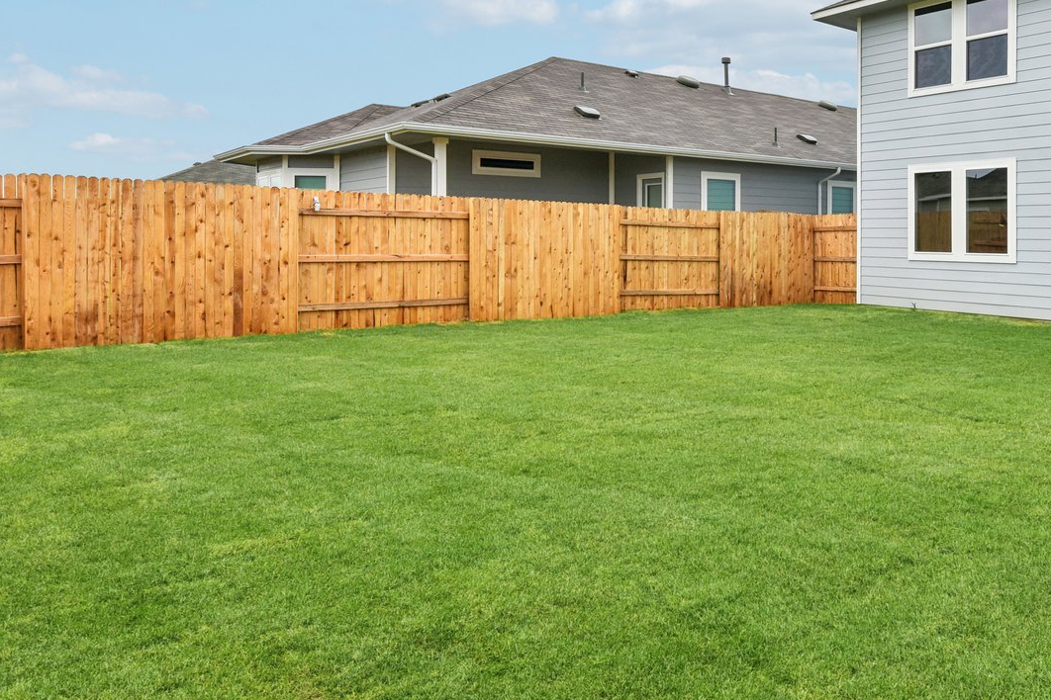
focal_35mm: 27
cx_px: 795
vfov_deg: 47.2
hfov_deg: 63.2
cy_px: 233
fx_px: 788
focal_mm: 14
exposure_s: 1/100
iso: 100
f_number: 8
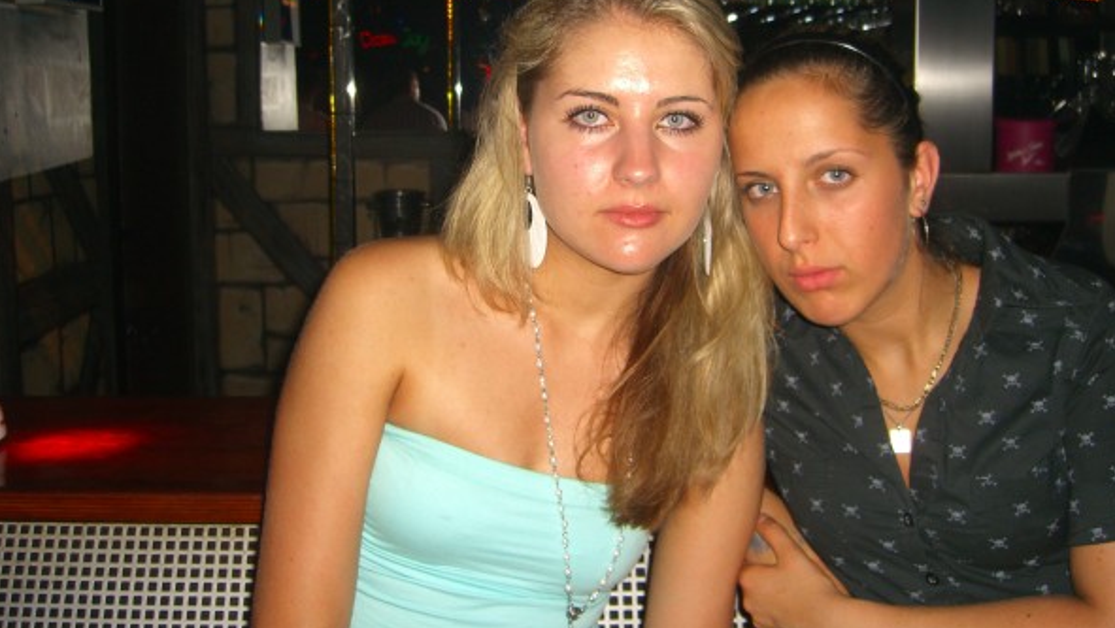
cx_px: 555
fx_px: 1242
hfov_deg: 48.3
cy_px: 219
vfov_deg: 28.2
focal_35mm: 42
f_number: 2.8
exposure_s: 1/60
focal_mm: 7.9
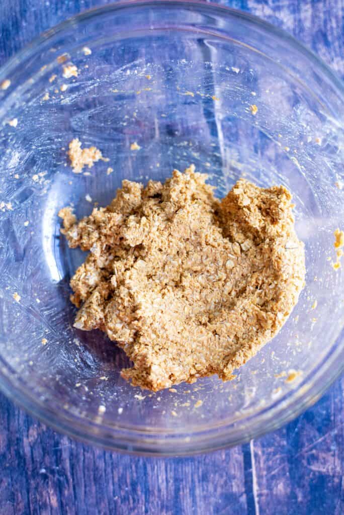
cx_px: 172
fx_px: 716
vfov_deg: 39.6
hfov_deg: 27.0
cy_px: 258
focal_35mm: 50
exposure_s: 1/320
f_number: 3.2
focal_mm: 50
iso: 1000
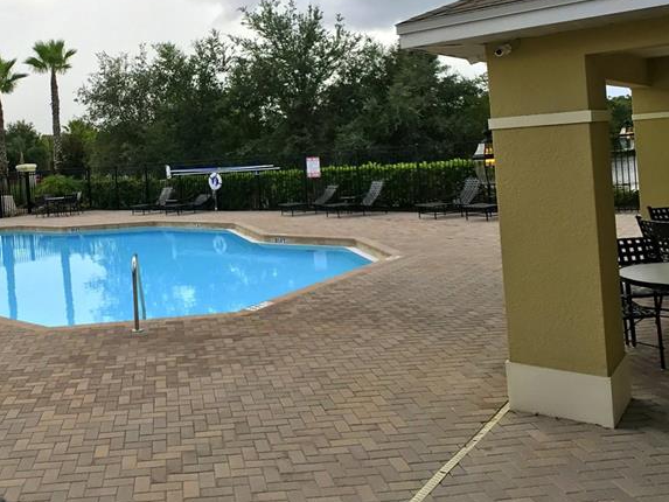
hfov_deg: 37.4
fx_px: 967
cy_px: 170
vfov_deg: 28.9
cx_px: 184
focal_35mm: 50
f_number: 1.8
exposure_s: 1/1681
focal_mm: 3.99
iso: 20
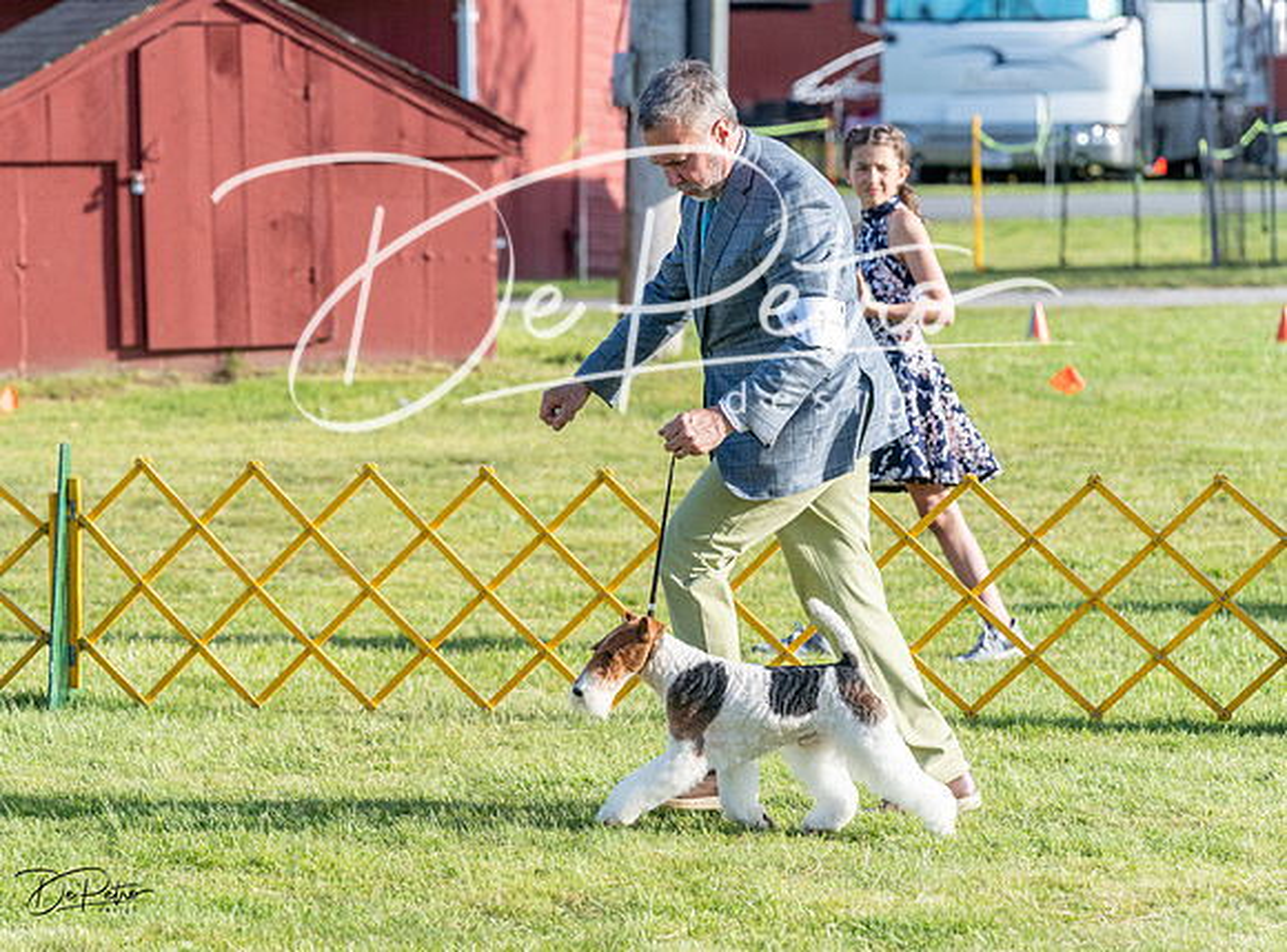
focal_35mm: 184
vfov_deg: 8.0
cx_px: 531
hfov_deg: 10.8
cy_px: 503
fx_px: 6797
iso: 500
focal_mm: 162
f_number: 5.6
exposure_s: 1/1250
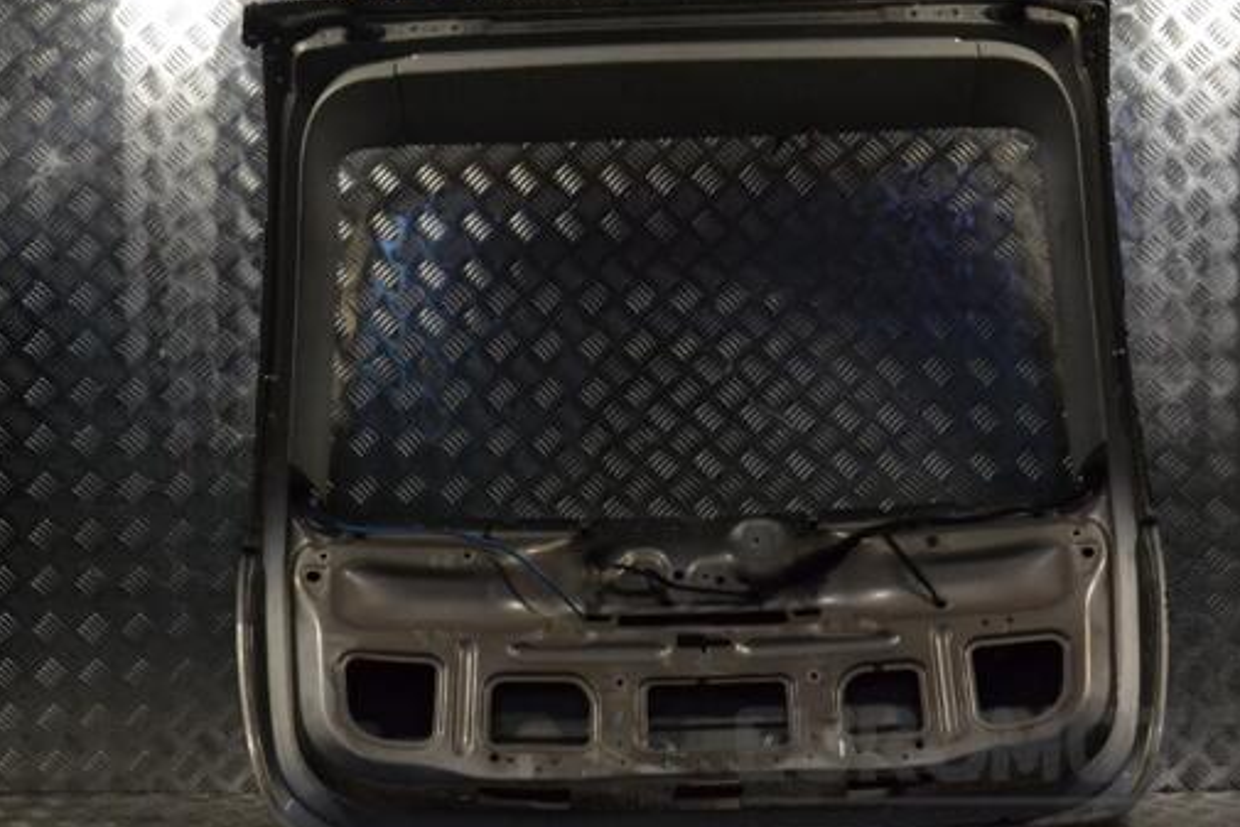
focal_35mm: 57
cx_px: 690
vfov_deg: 23.8
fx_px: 1964
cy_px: 417
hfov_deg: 35.0
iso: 3200
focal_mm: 32
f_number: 11
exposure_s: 1/500
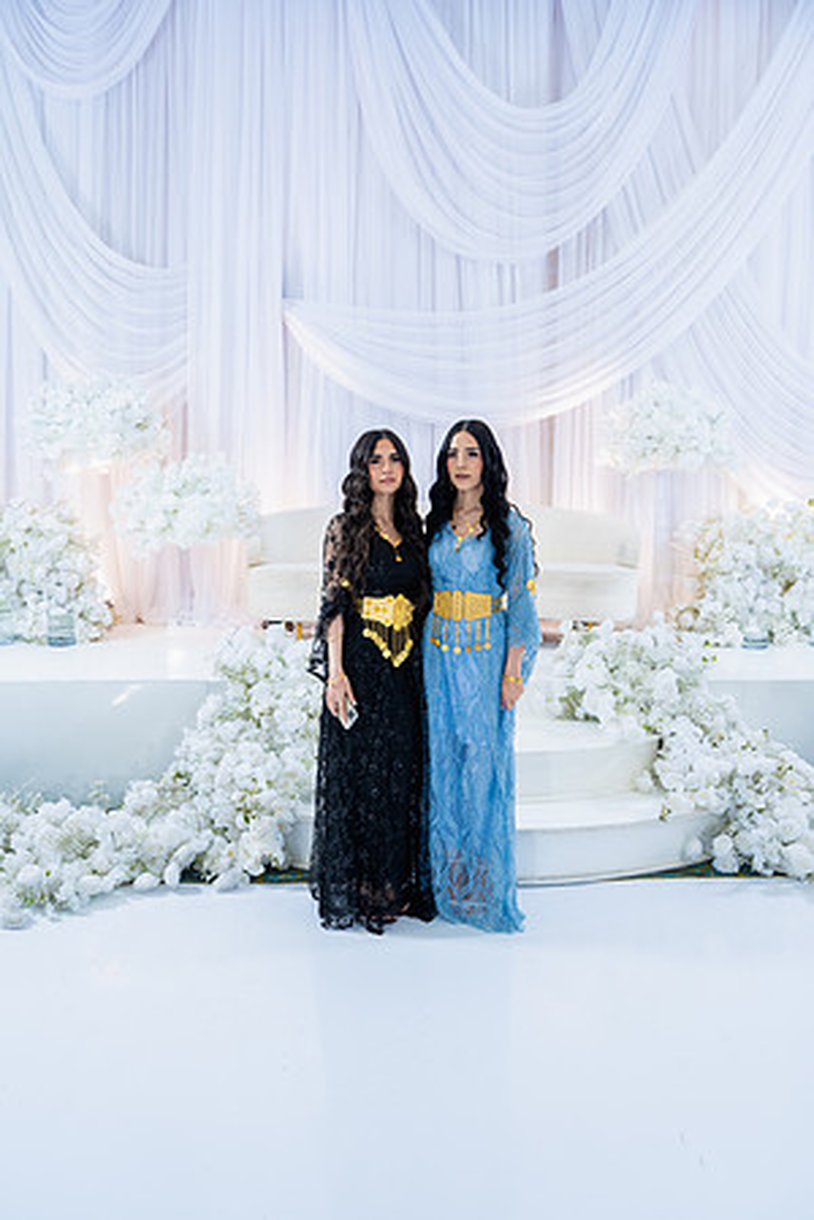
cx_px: 407
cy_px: 610
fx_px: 950
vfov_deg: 65.5
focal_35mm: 28
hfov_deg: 46.4
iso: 640
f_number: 3.2
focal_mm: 28
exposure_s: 1/160
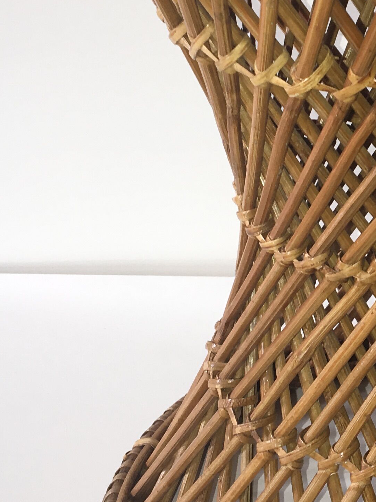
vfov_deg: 24.1
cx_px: 394
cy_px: 221
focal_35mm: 81
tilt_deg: -29.0
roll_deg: -0.3
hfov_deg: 17.7
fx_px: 1173
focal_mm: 4.15
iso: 25
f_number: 2.2
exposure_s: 1/36
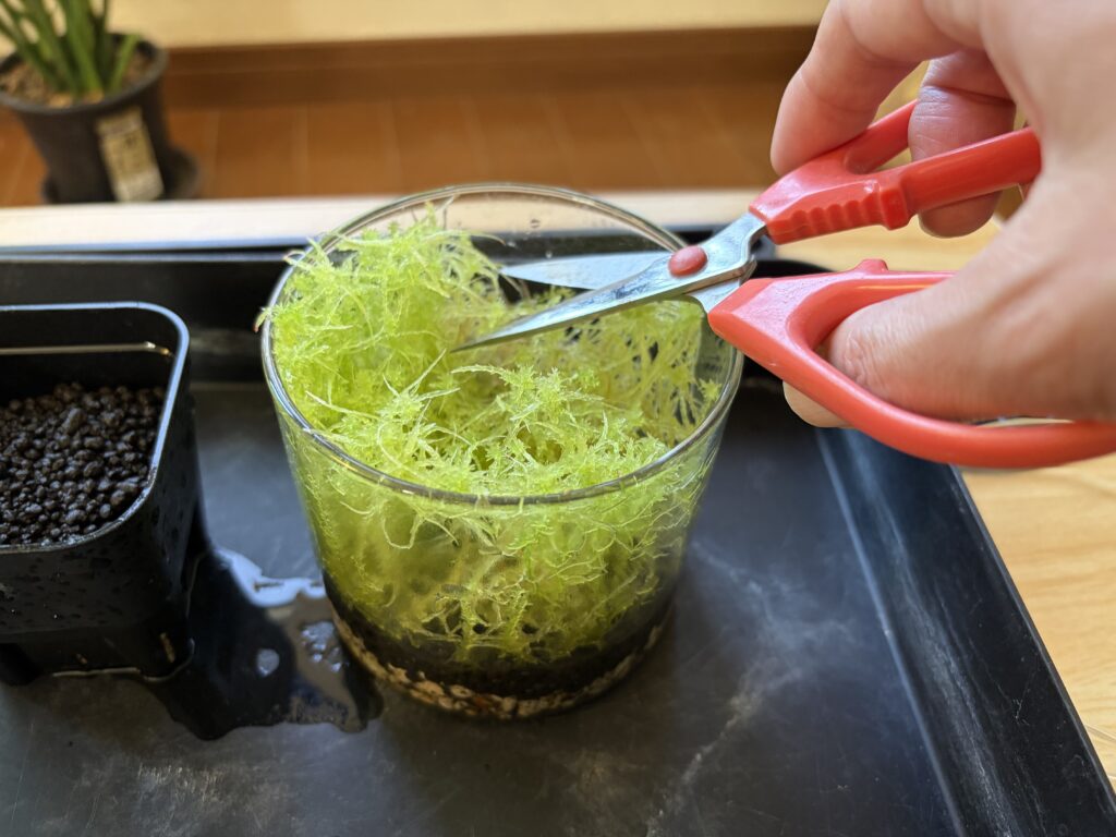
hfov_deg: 67.3
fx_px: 838
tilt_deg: -48.2
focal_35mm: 26
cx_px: 558
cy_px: 418
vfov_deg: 53.1
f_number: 1.6
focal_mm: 5.96
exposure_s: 1/60
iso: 125
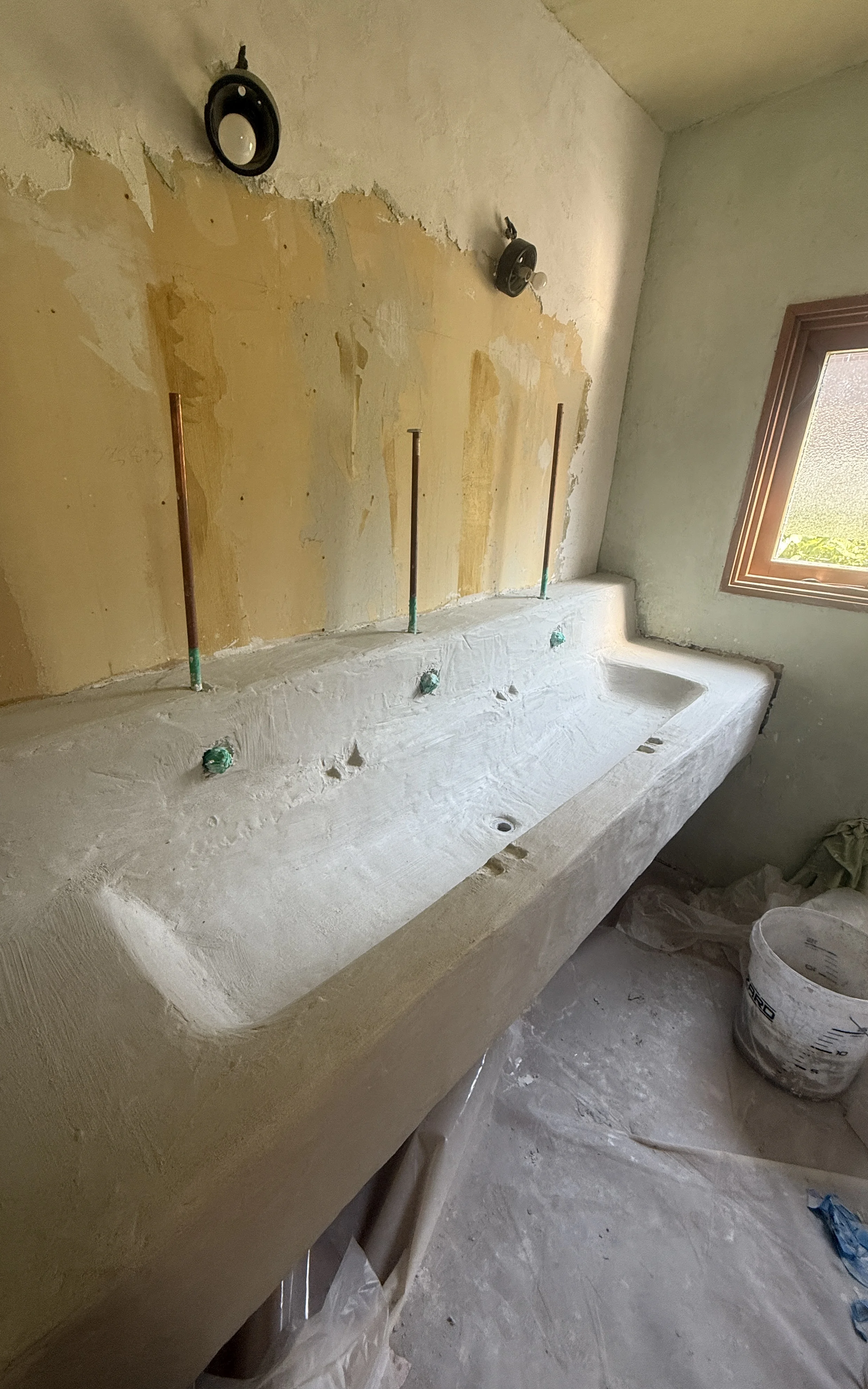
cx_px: 400
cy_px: 699
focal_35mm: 15
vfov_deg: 101.5
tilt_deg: -21.9
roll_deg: -2.5
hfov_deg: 74.7
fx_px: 568
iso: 160
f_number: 2.2
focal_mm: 2.22
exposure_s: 1/99
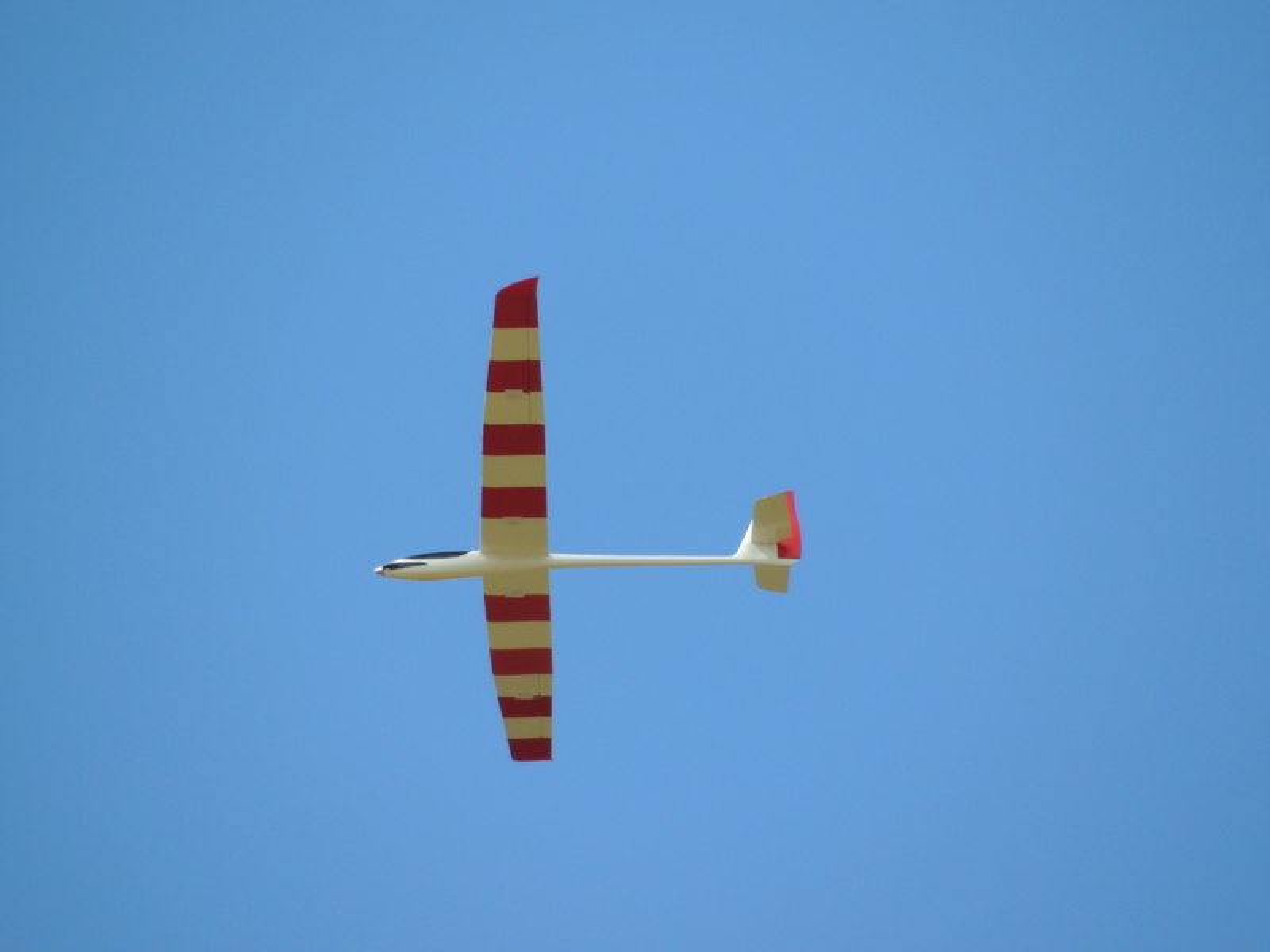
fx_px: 36688
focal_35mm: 1000
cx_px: 635
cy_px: 476
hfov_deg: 2.0
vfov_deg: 1.5
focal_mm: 180
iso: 360
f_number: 5.9
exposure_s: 1/1000
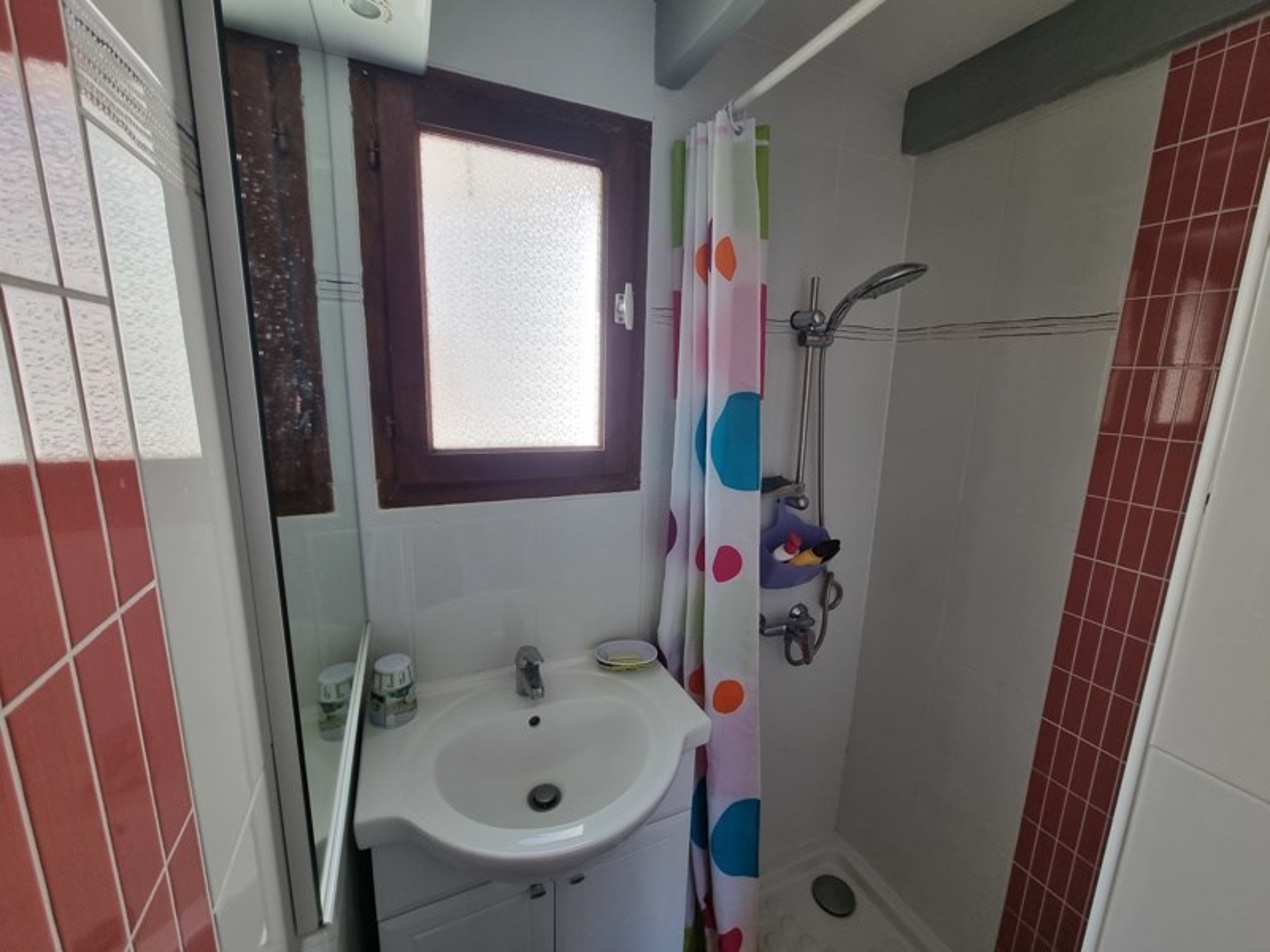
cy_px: 476
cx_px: 635
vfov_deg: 89.9
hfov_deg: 106.2
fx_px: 477
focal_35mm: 13
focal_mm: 2.2
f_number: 2.2
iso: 80
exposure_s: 1/100
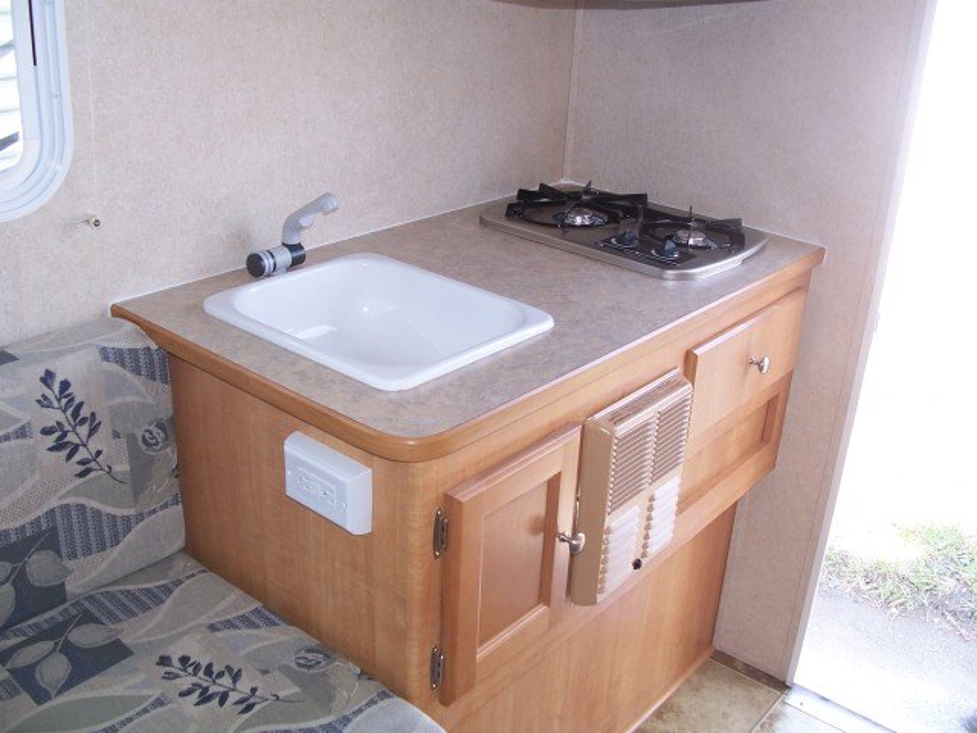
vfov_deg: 40.7
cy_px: 366
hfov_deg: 52.6
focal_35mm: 35
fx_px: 988
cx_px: 488
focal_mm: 6
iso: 80
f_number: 2.8
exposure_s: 1/60
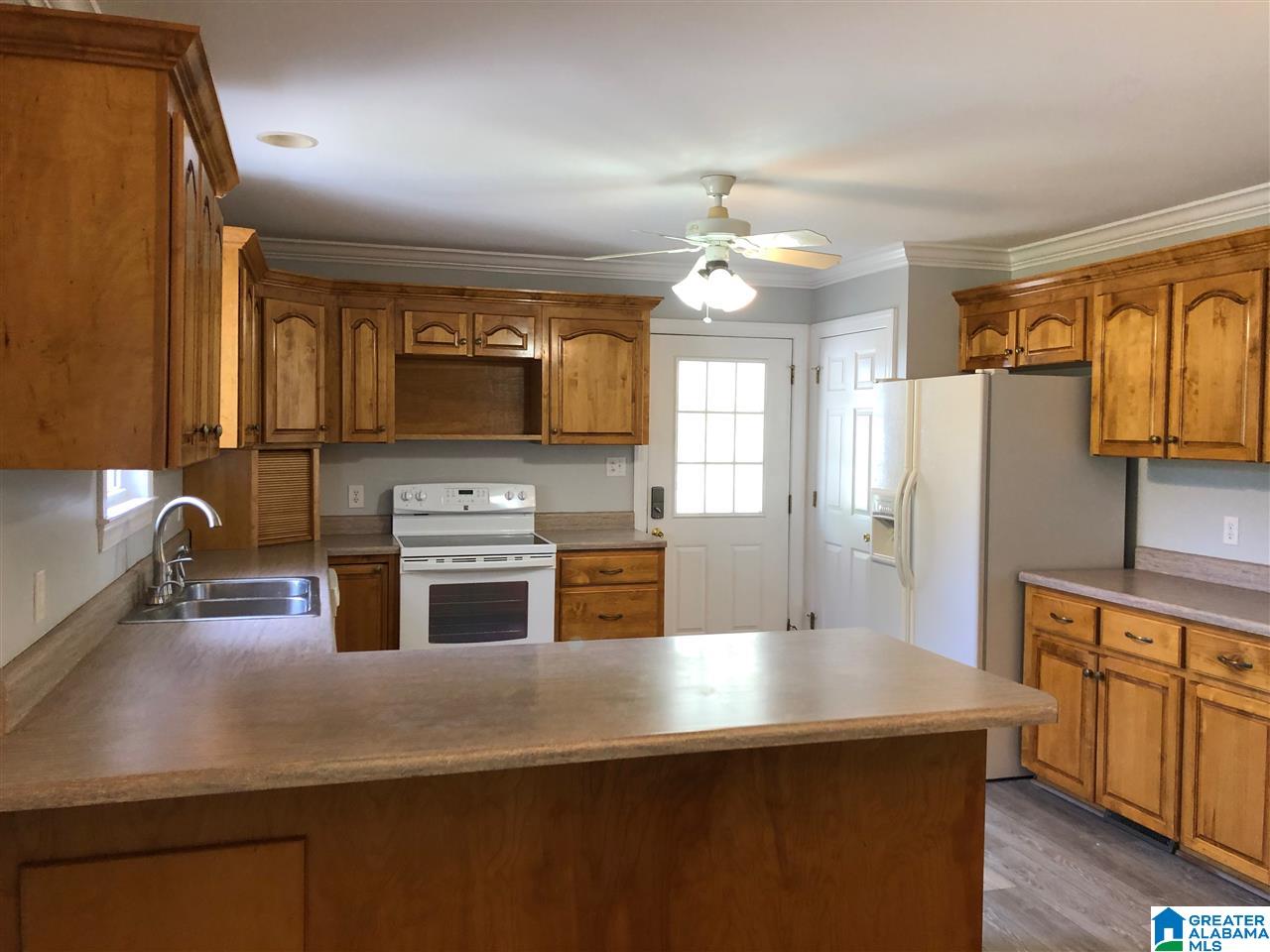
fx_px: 1027
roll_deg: -0.2
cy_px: 476
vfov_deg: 49.7
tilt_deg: -1.6
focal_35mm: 28
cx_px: 635
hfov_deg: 63.4
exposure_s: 1/30
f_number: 1.8
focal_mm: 3.99
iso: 40
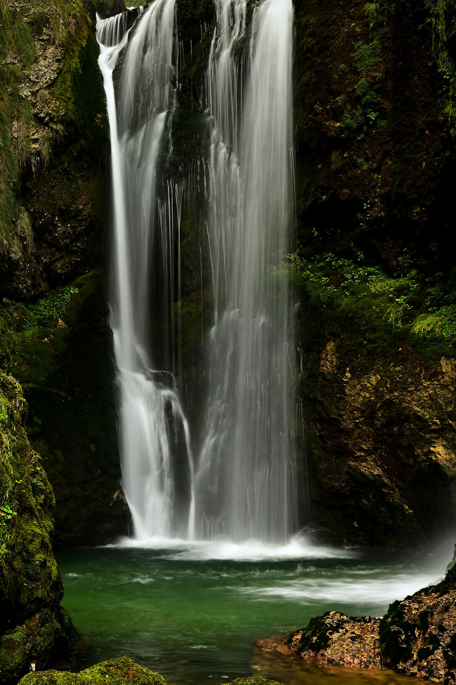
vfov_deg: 36.0
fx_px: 1046
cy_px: 446
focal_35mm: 55
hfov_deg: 24.5
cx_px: 180
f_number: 11
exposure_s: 1/3
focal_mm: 38
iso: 100
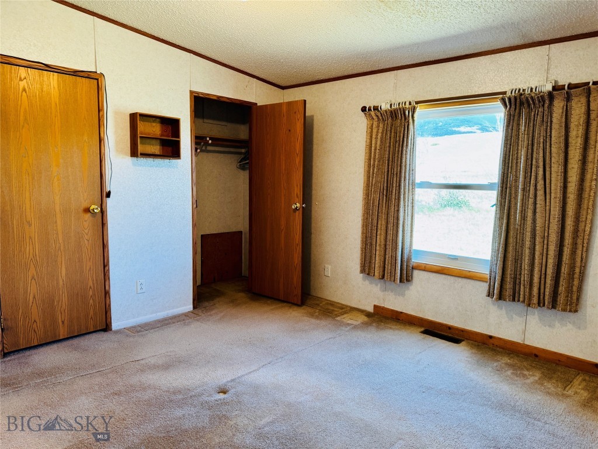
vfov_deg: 56.8
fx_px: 415
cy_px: 224
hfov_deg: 71.6
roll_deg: -1.1
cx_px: 299
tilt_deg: -8.4
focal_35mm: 24
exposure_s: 1/60
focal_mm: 6.76
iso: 160
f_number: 1.78
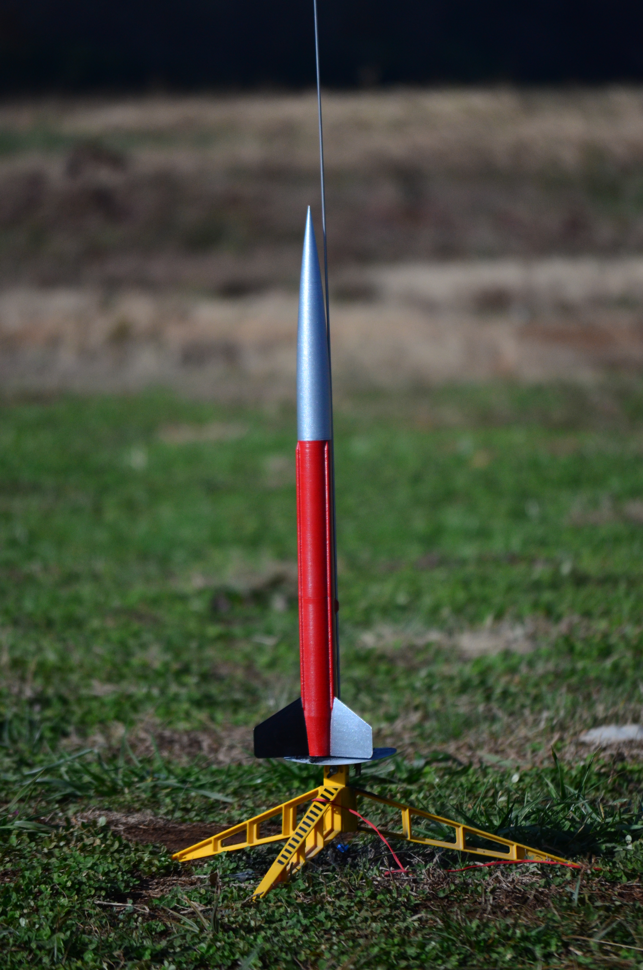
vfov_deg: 8.3
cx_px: 322
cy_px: 485
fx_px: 6660
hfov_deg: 5.5
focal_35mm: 248
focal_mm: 165
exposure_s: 1/2500
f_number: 5.3
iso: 640
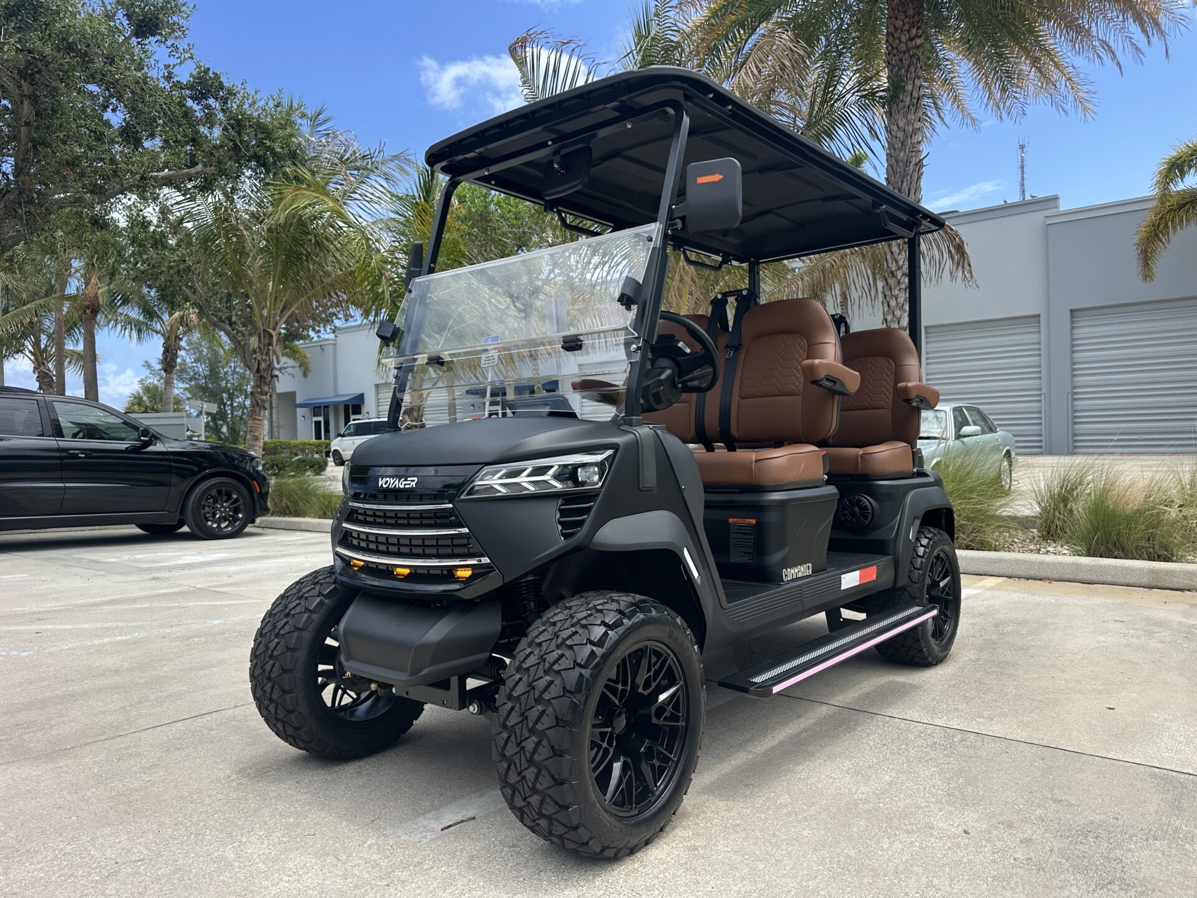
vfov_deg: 56.8
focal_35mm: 24
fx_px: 830
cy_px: 449
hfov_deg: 71.6
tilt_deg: -0.6
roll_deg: +1.6
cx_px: 598
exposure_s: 1/2882
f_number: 1.78
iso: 80
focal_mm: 6.86
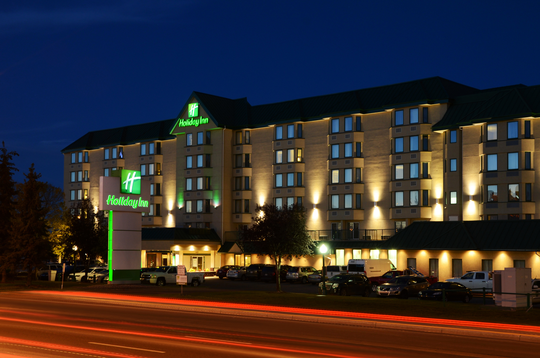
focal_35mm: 46
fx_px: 696
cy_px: 179
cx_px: 270
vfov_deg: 28.8
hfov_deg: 42.4
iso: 200
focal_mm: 31
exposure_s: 2
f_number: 9.5
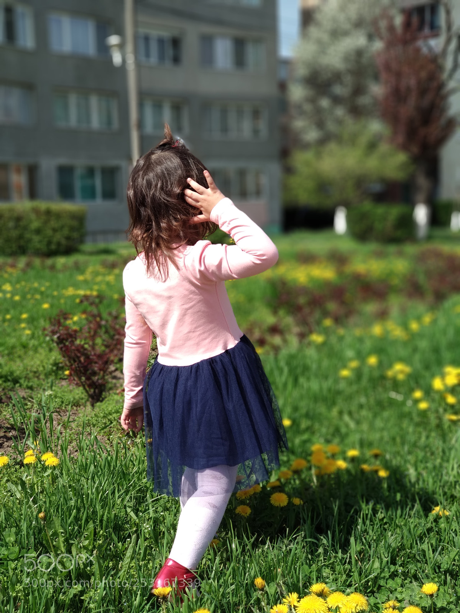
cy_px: 306
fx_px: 921
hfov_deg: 28.0
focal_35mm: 52
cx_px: 230
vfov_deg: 36.8
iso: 100
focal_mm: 5.99
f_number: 2.6
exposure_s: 1/596
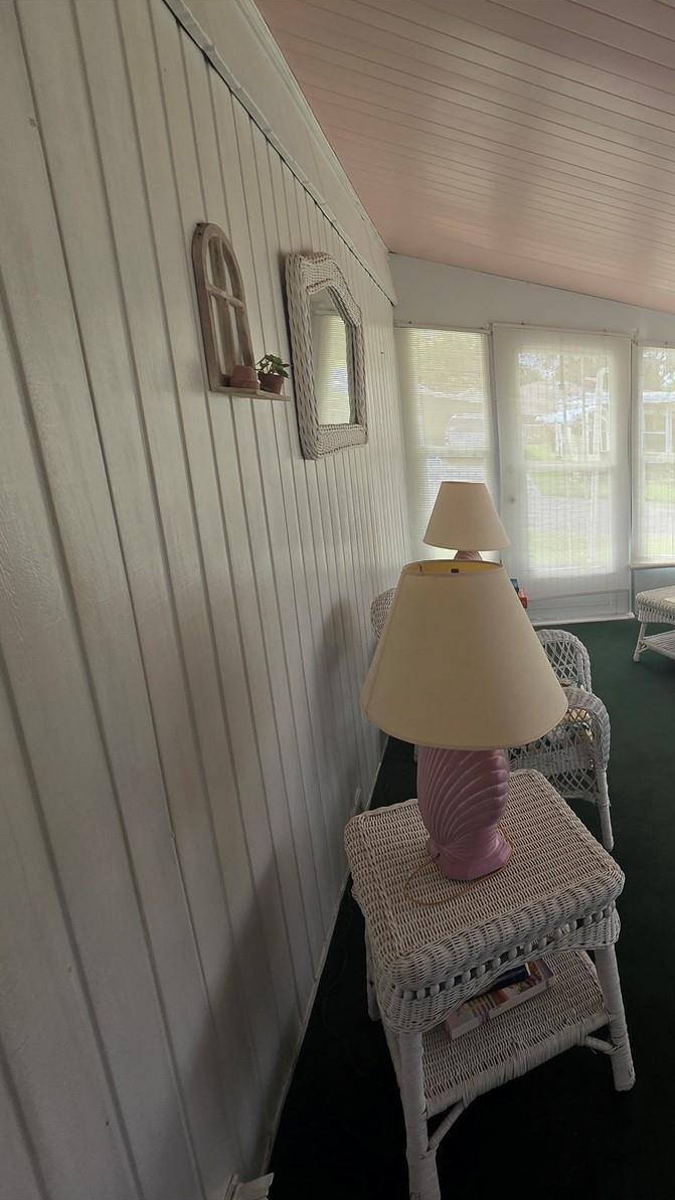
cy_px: 598
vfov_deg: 89.6
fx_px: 605
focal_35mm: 19
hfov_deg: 45.5
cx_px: 724
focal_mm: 2.2
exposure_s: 1/126
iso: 50
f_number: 2.2
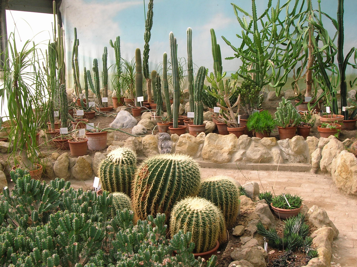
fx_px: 433
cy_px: 134
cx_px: 178
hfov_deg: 44.8
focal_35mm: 42
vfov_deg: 34.3
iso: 50
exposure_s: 1/29.7
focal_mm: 7
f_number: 5.2
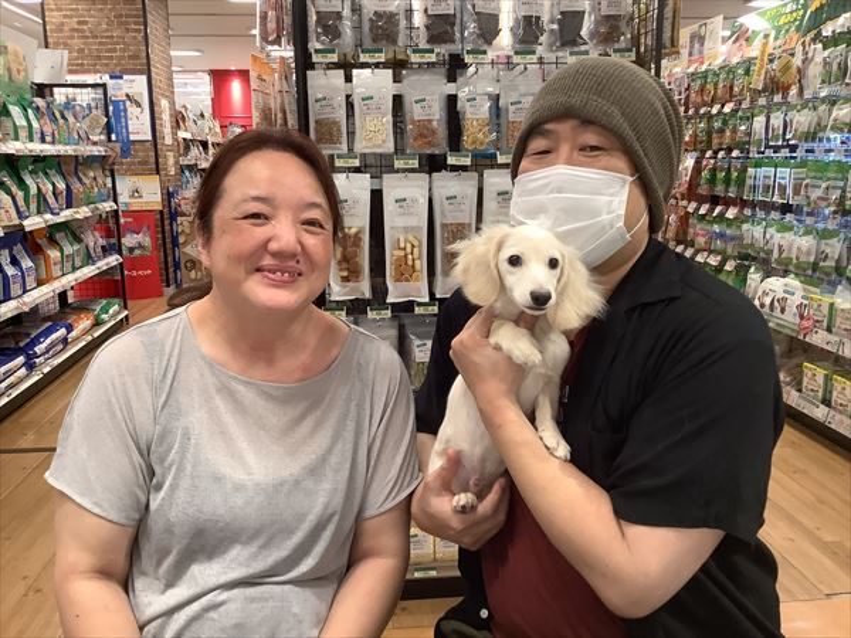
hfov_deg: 58.4
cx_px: 426
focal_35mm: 31
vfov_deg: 45.4
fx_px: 762
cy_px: 319
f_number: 2.4
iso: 160
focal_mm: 3.3
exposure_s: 1/60
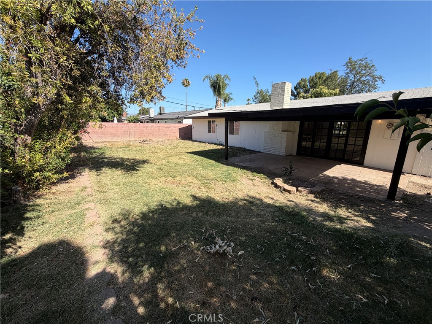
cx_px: 216
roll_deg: +0.1
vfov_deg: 85.7
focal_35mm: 14
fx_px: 175
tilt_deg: -11.9
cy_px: 162
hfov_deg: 102.1
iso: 32
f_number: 2.2
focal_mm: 2.22
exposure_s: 1/770
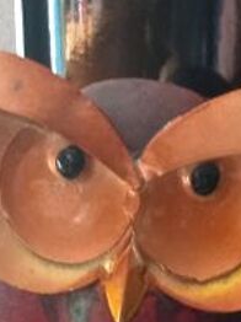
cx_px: 211
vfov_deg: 11.9
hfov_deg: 10.3
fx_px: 1330
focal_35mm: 143
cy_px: 702
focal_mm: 4.7
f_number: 1.79
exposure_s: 1/33.3
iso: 232
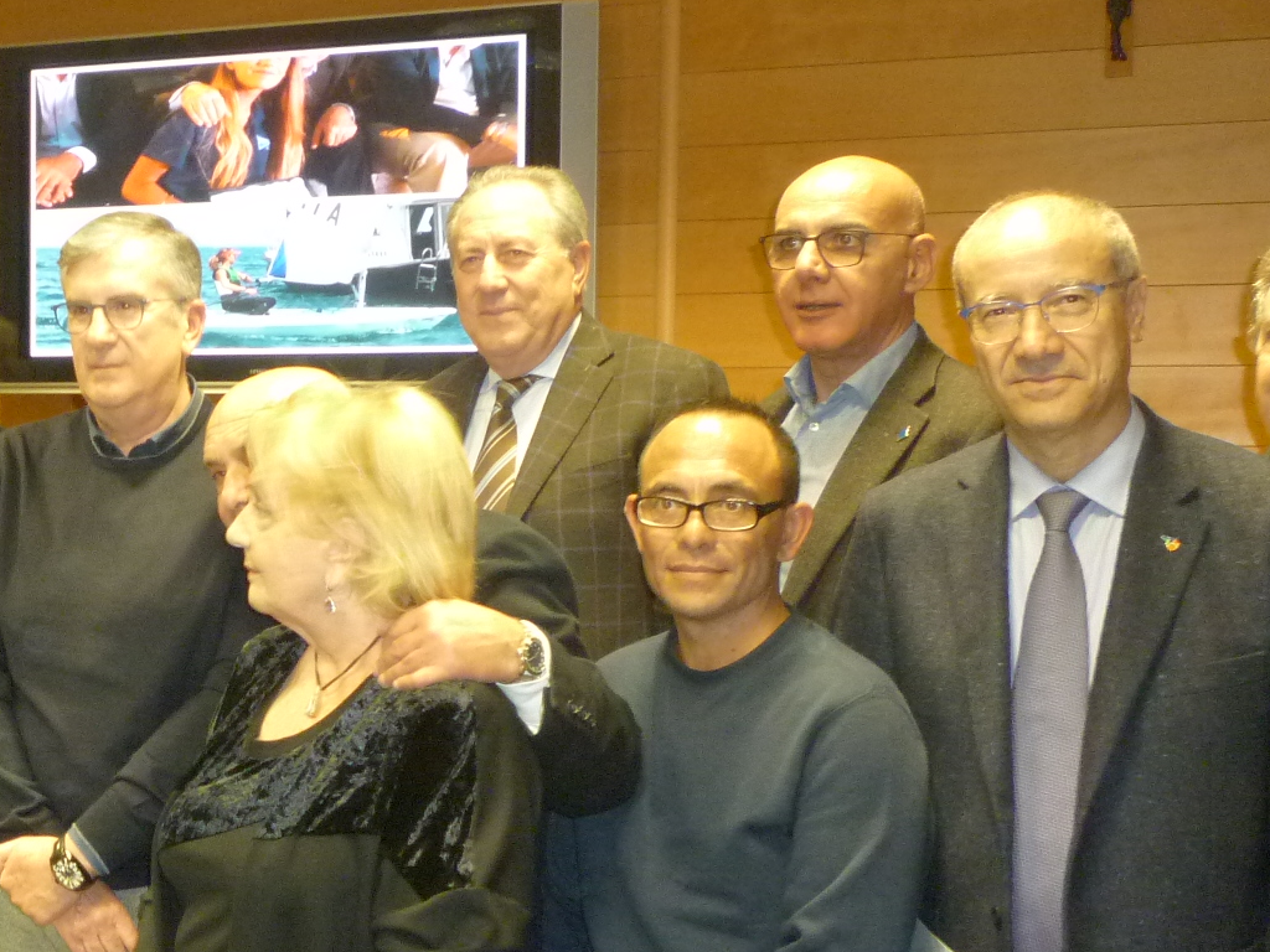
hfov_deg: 31.2
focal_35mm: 58
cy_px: 596
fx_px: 2128
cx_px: 58
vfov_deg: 25.2
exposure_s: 1/8
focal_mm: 5.2
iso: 400
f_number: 3.3
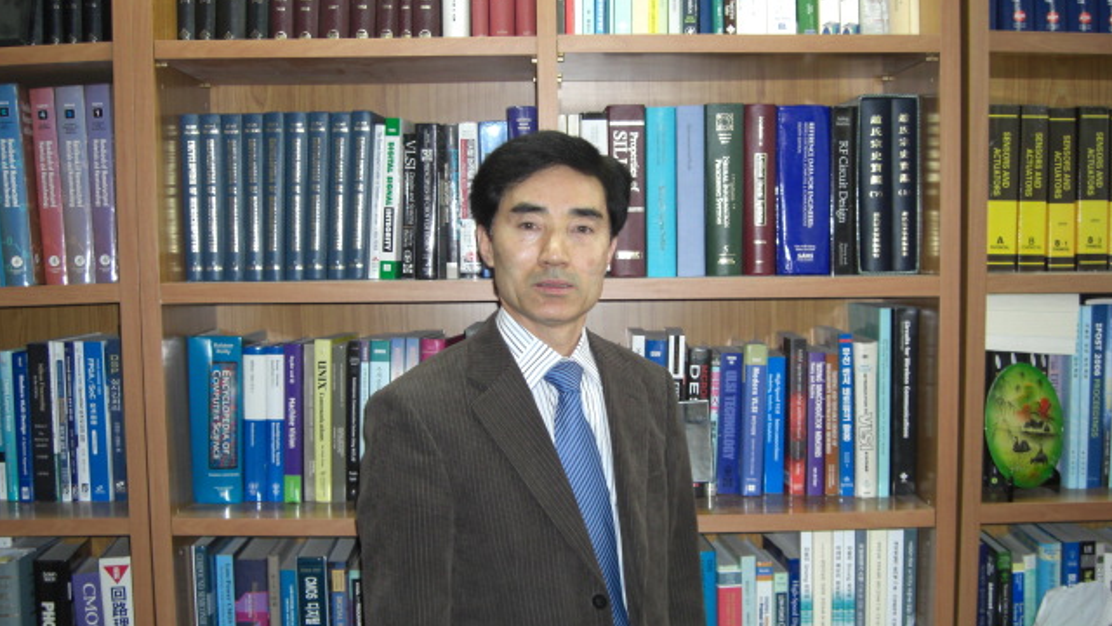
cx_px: 559
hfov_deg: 48.4
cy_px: 359
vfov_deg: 28.3
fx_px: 1238
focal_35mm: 42
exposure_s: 1/60
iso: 200
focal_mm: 7.9
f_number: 2.8
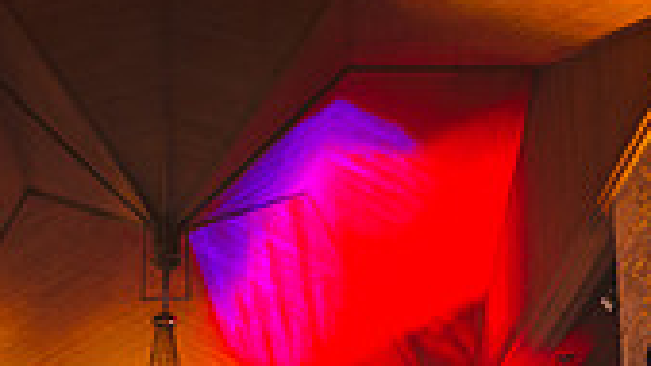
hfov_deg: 24.5
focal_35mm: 86
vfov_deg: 12.8
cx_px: 189
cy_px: 659
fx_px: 1484
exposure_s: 1/20
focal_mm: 24
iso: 1600
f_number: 2.8
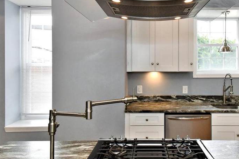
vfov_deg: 43.4
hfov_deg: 60.9
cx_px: 154
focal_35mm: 30
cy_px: 71
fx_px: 199
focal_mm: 11
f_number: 9
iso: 1250
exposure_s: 1/250
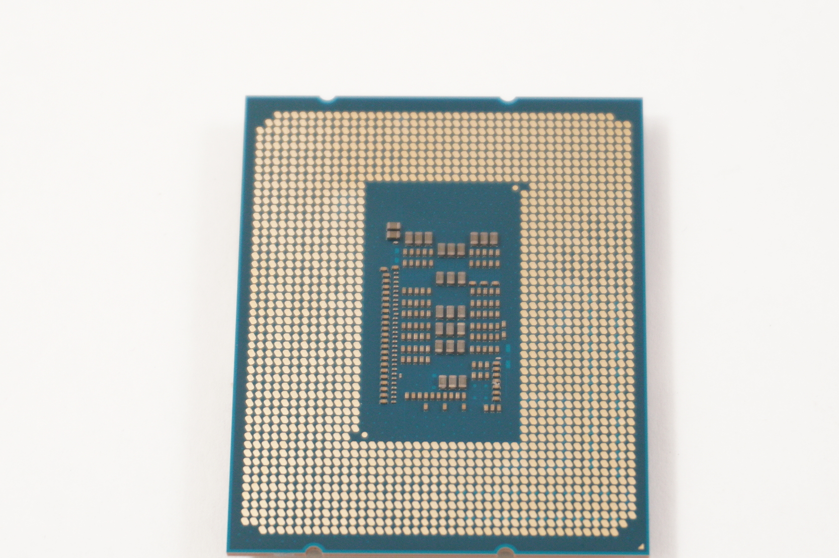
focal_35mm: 111
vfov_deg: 12.3
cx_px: 476
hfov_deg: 18.4
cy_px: 317
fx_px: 2585
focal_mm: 50
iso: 800
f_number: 5.6
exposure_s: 1/30
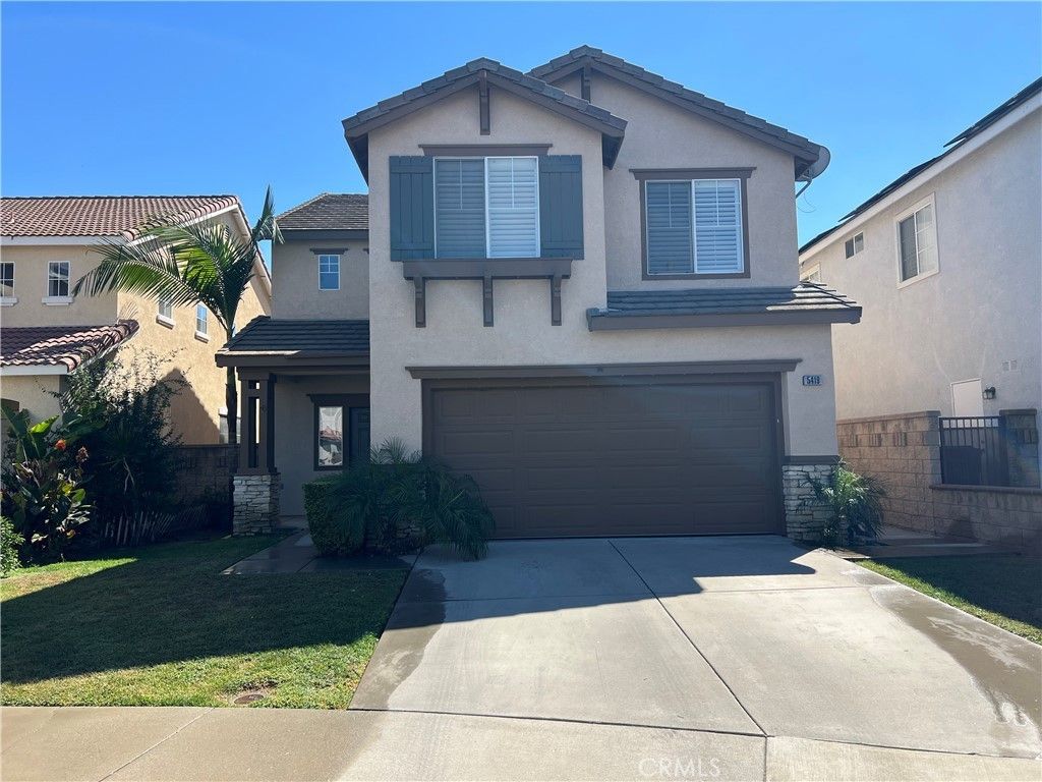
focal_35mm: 26
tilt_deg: +4.7
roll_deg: +1.3
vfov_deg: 53.1
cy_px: 391
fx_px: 783
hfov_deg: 67.3
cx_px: 521
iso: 50
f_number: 1.5
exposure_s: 1/3077
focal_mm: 5.7
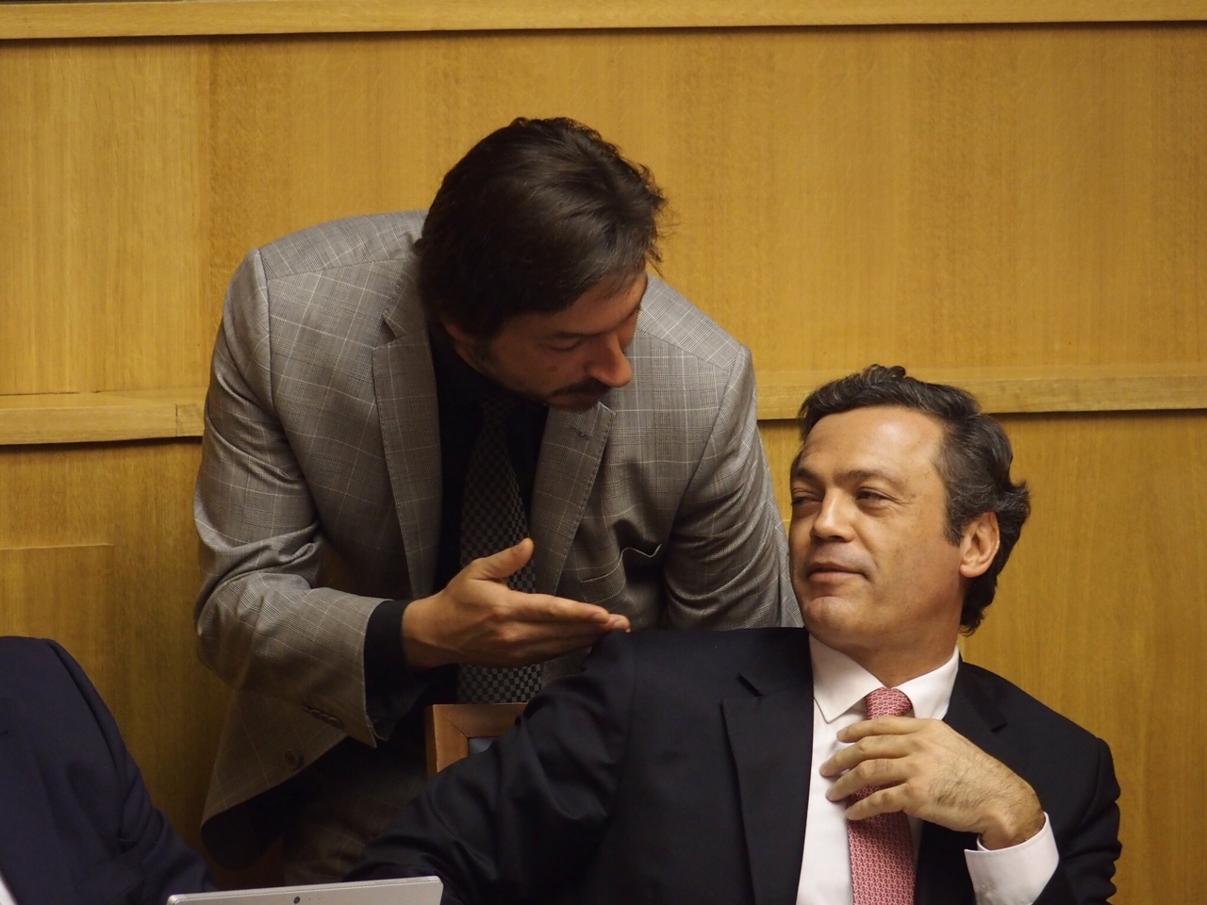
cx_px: 604
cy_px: 452
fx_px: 10460
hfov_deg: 6.6
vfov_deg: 5.0
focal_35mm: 300
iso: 800
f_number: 2.8
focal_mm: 64.3
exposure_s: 1/100
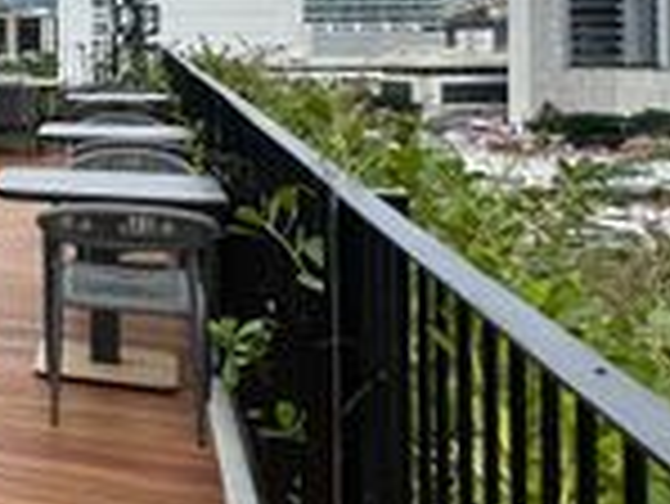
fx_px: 1162
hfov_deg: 21.9
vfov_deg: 23.7
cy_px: 32
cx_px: -499
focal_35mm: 60
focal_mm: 2.22
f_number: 2.2
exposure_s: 1/2451
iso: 50
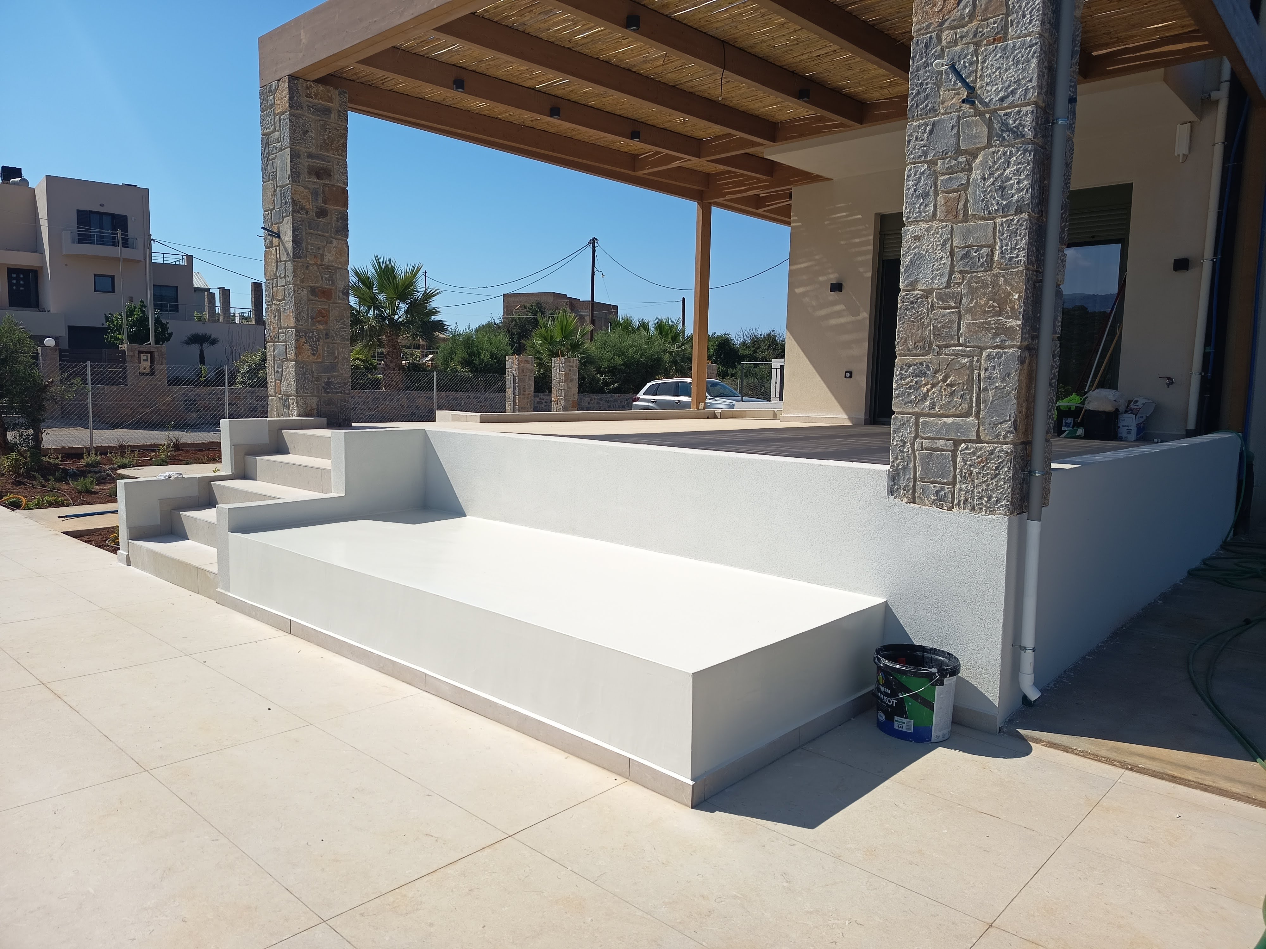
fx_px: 878
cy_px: 474
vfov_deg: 56.8
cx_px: 633
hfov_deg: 71.6
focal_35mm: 24
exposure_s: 1/969
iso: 50
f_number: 1.7
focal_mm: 5.27
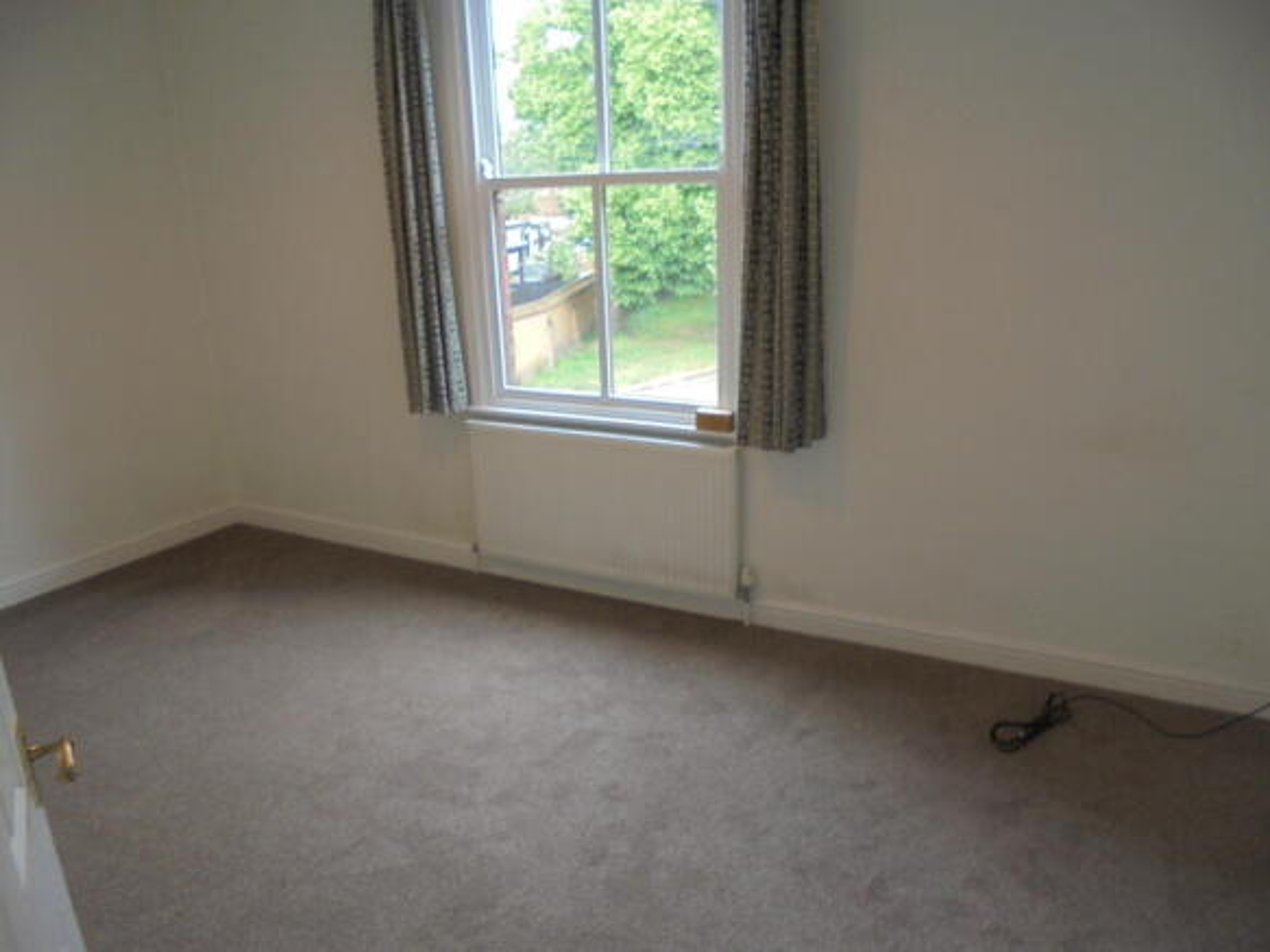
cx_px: 635
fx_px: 954
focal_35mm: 26
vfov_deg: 53.0
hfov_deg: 67.3
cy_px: 476
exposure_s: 1/50
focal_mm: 4.6
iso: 160
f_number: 3.5
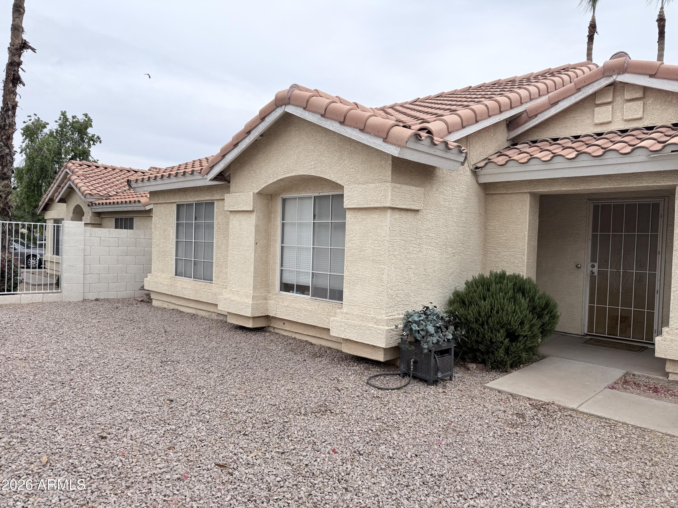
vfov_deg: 56.8
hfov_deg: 71.6
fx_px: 470
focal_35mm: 24
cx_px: 339
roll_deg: -1.6
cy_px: 254
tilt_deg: -1.1
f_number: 1.78
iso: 80
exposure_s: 1/5714
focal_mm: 6.76
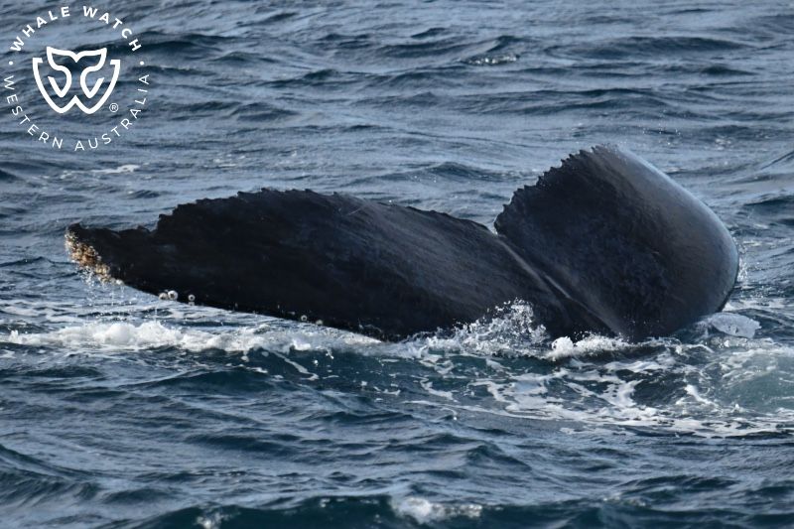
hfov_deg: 3.4
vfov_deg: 2.3
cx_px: 397
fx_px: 13230
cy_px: 264
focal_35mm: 600
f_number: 6.3
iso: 2200
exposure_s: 1/8000
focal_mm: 600
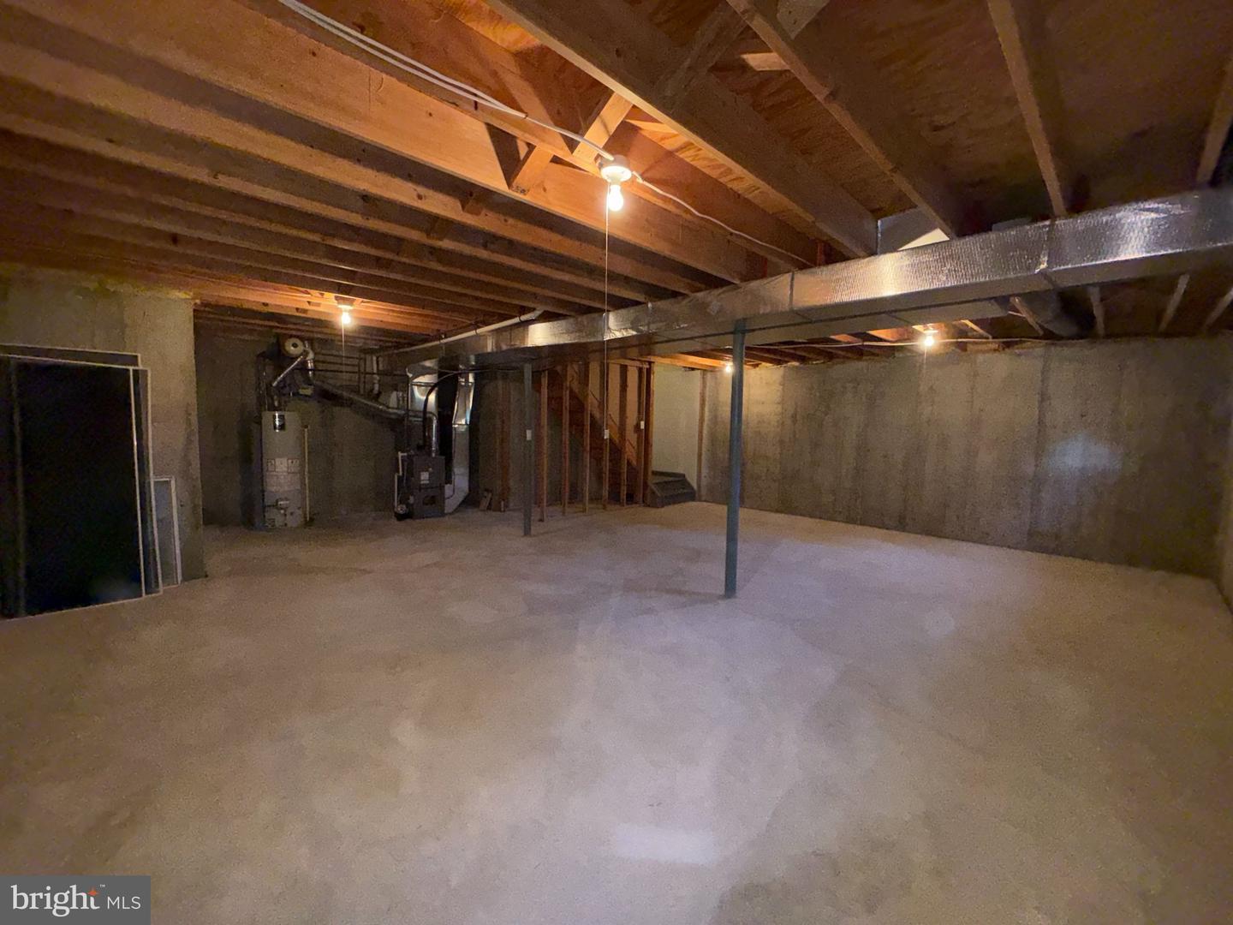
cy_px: 462
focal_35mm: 14
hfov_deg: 102.1
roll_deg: -0.9
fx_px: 499
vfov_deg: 85.7
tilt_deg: -4.1
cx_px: 616
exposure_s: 1/60
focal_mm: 2.22
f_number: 2.2
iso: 500
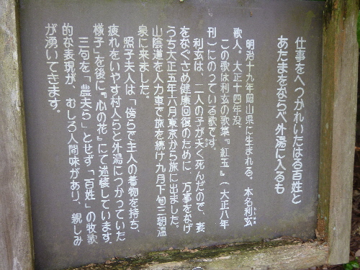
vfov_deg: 39.7
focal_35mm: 36
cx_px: 180
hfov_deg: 51.4
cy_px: 135
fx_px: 374
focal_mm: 6.4
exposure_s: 1/60
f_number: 2.9
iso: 100
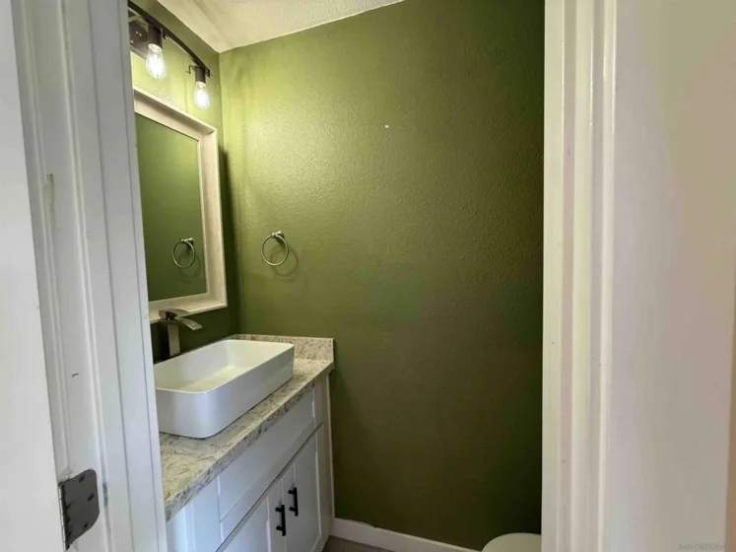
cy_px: 276
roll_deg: +1.3
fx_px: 298
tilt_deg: -3.0
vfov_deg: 85.7
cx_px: 368
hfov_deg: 102.1
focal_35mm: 14
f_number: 2.2
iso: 250
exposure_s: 1/60
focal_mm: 2.22
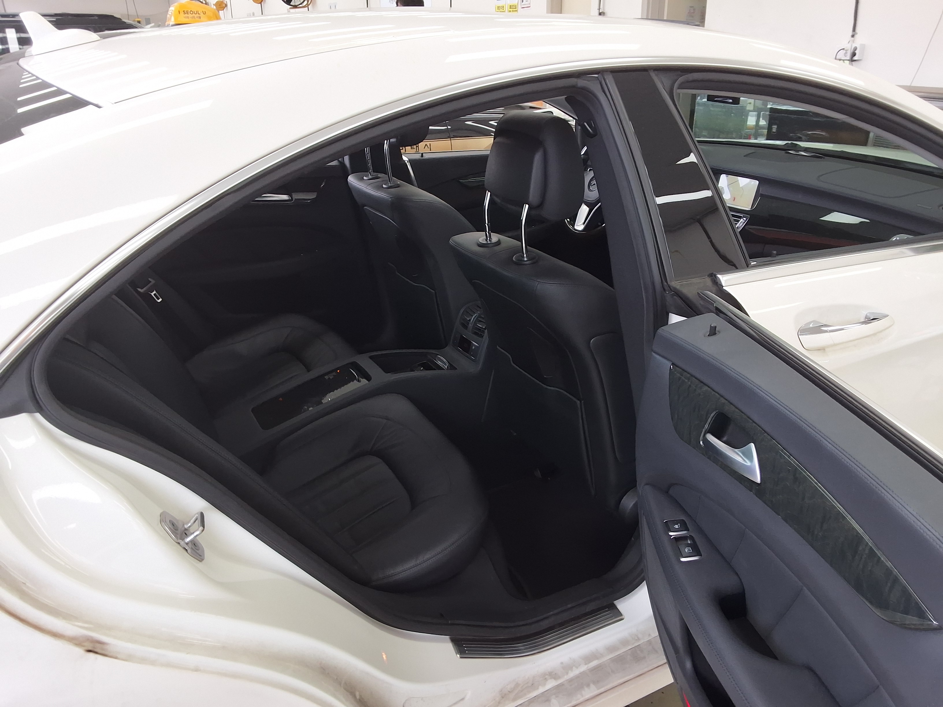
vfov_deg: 49.7
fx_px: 763
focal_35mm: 28
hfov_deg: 63.4
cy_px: 354
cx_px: 472
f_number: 1.9
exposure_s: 1/120
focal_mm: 2.91
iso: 50
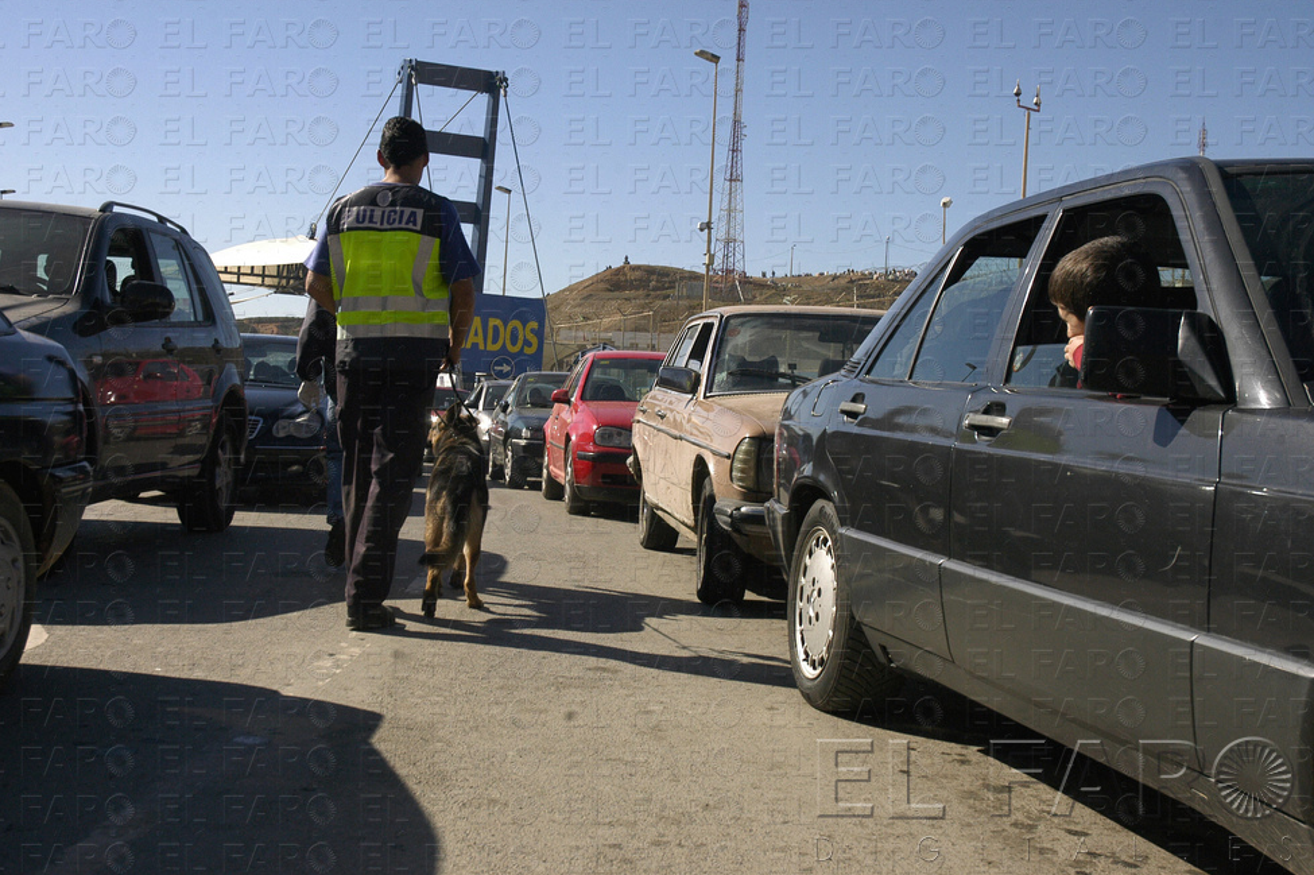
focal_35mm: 43
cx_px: 635
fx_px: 1551
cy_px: 421
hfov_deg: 45.9
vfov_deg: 31.5
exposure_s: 1/2000
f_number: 7.1
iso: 800
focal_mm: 27
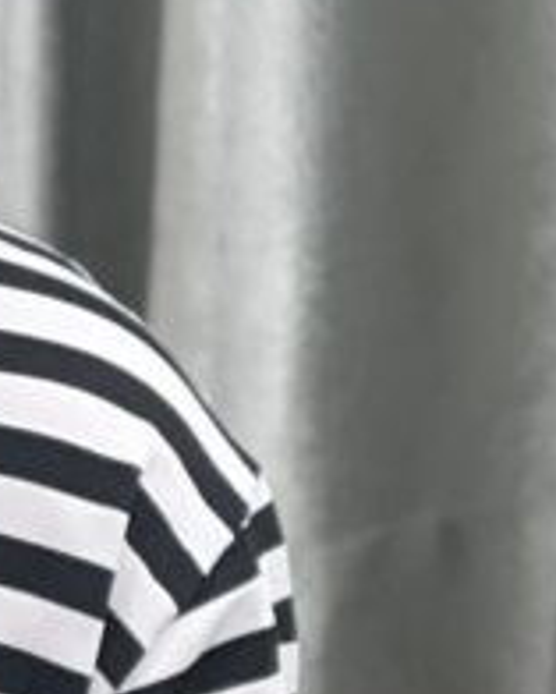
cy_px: 837
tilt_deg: -17.0
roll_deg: +0.4
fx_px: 7091
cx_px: -719
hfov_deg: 4.4
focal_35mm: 345
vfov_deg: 5.6
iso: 125
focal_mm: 6
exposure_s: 1/100
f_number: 2
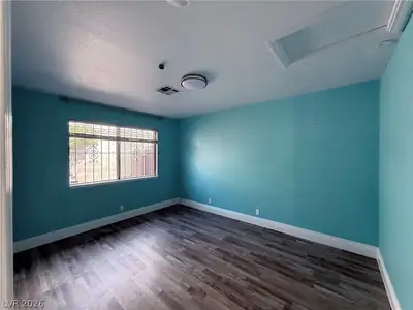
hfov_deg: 102.1
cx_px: 206
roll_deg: +0.4
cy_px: 155
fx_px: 167
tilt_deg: +1.9
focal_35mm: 14
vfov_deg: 85.7
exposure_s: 1/40
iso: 80
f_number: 2.2
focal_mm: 2.22
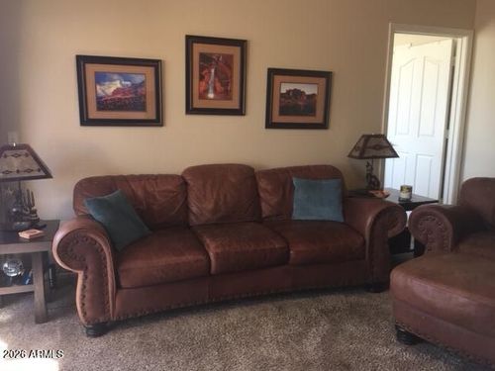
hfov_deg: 61.7
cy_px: 186
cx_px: 248
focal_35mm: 29
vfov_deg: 48.2
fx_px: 415
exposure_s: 1/30
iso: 80
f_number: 2.2
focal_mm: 4.15
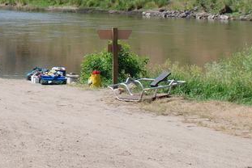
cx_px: -23
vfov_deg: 12.4
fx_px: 757
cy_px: -29
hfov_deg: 18.2
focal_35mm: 108
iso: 100
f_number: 7.1
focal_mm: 28
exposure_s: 1/200
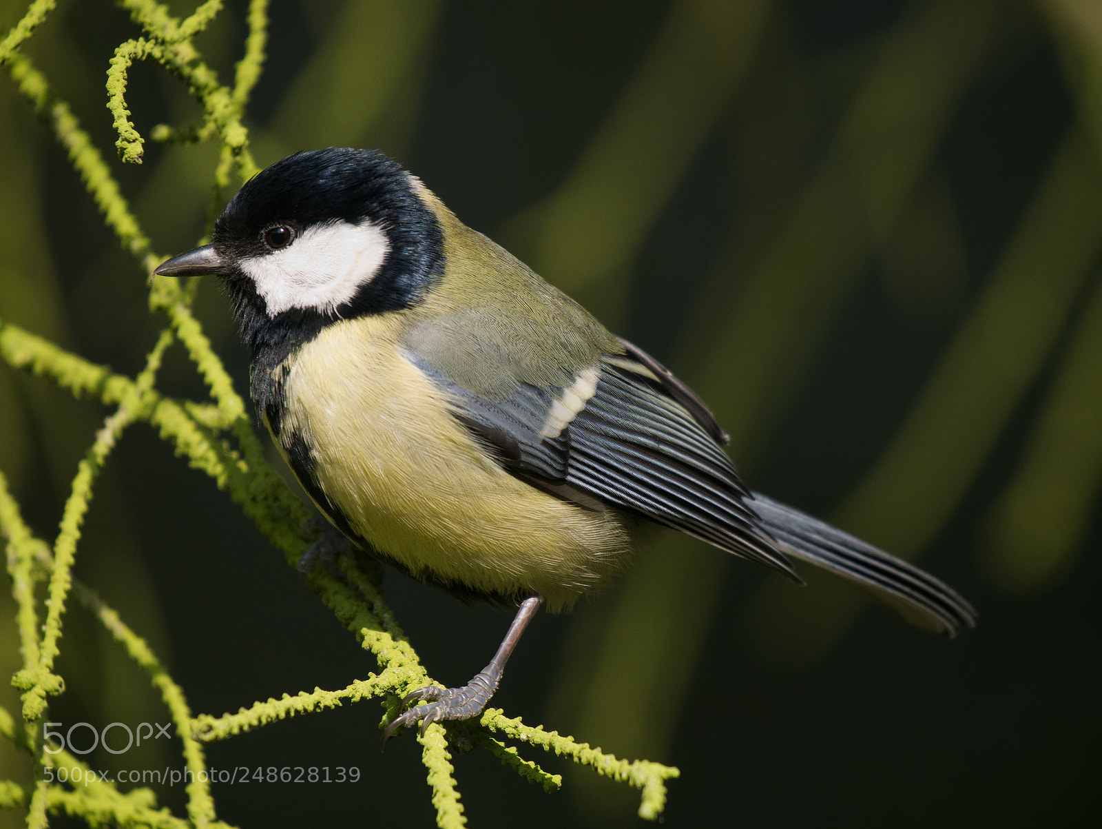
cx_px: 551
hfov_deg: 2.5
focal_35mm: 800
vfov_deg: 1.9
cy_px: 414
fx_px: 25491
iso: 800
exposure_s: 1/640
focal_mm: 400
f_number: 6.3
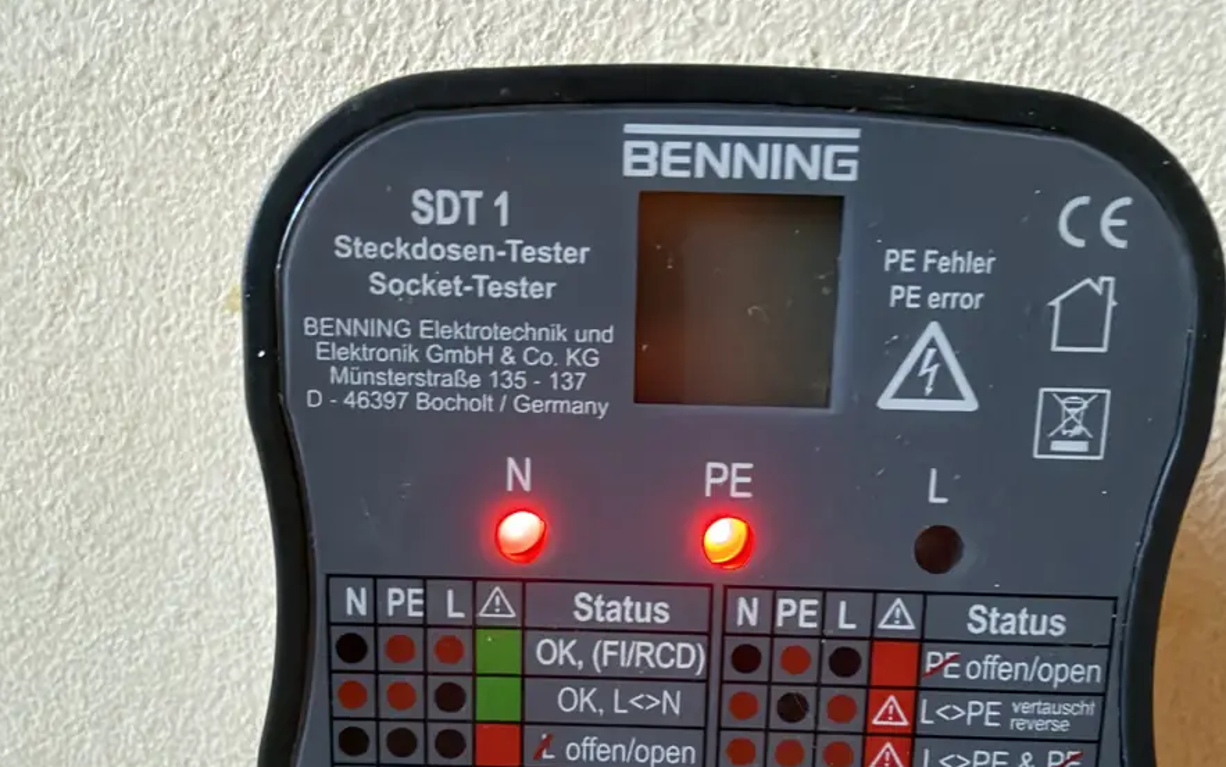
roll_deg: -3.5
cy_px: 707
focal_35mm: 36
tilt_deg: -16.6
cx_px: 603
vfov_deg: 33.3
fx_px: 1203
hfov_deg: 54.0
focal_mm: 2.22
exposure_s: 1/50
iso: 400
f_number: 2.2
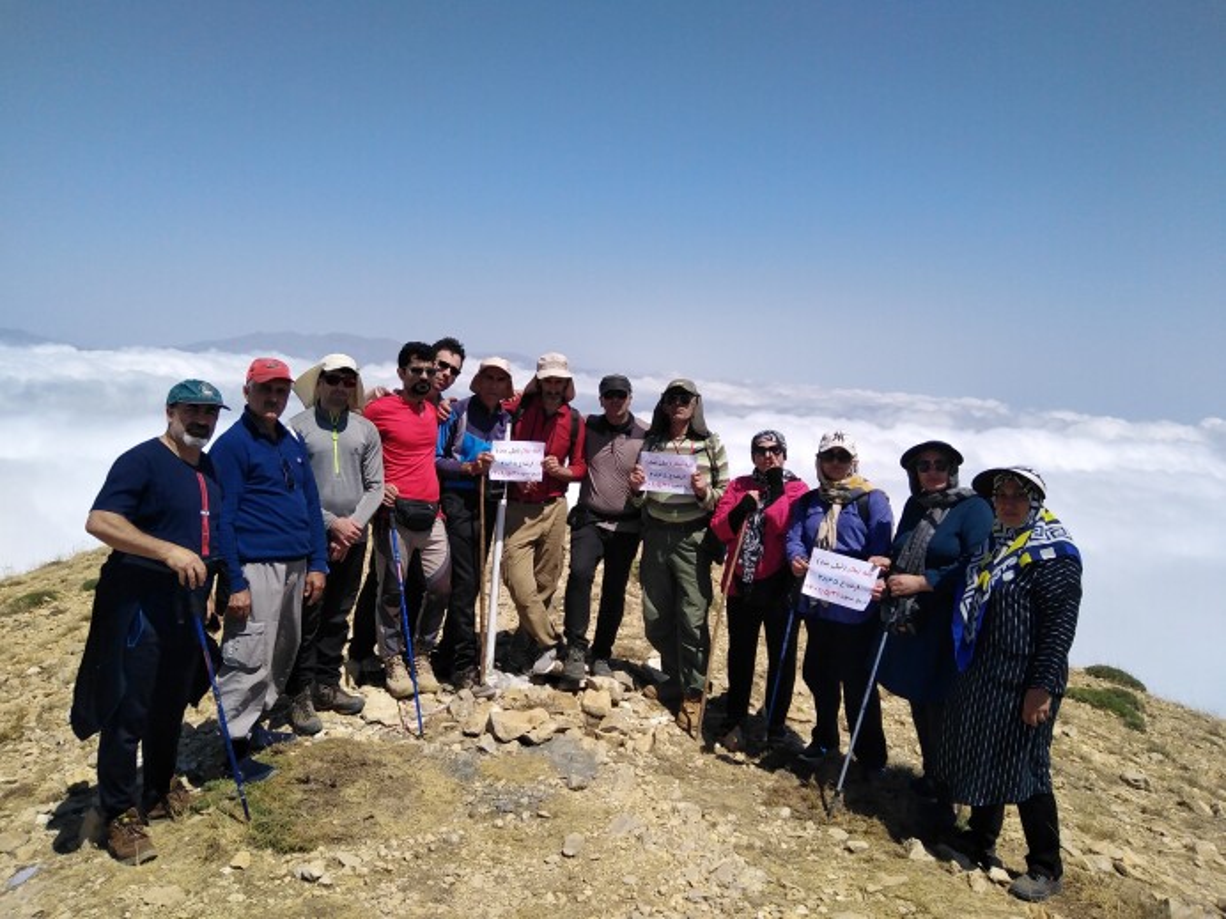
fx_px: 921
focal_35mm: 26
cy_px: 460
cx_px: 613
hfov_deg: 67.3
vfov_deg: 53.1
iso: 103
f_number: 1.8
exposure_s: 1/3630
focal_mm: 3.59
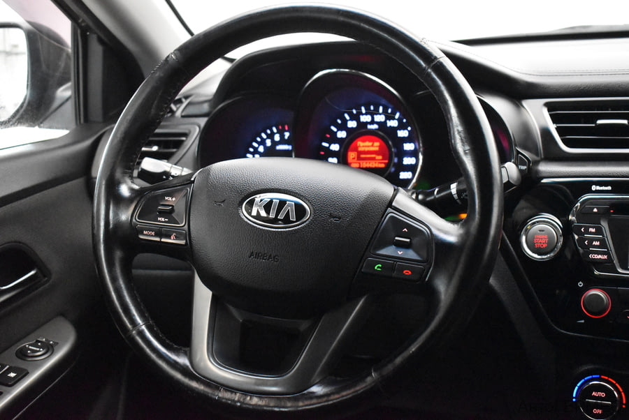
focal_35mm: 46
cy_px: 210
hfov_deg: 42.3
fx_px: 813
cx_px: 314
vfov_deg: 29.0
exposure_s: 1/50
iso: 9000
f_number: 4.2
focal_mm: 31
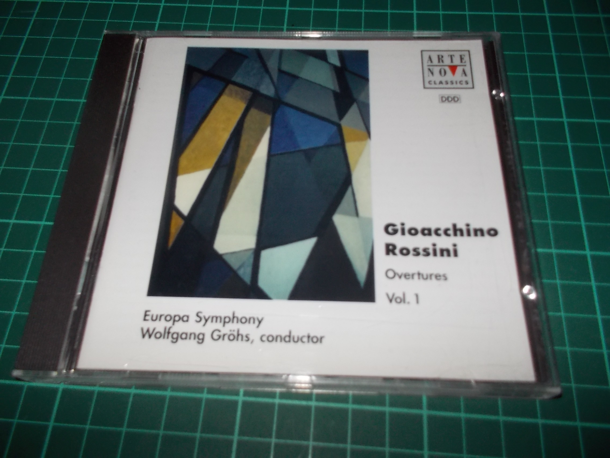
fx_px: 511
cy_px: 229
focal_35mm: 29
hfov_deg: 61.7
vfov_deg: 48.2
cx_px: 305
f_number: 3.3
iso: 200
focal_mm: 4.1
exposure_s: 1/30
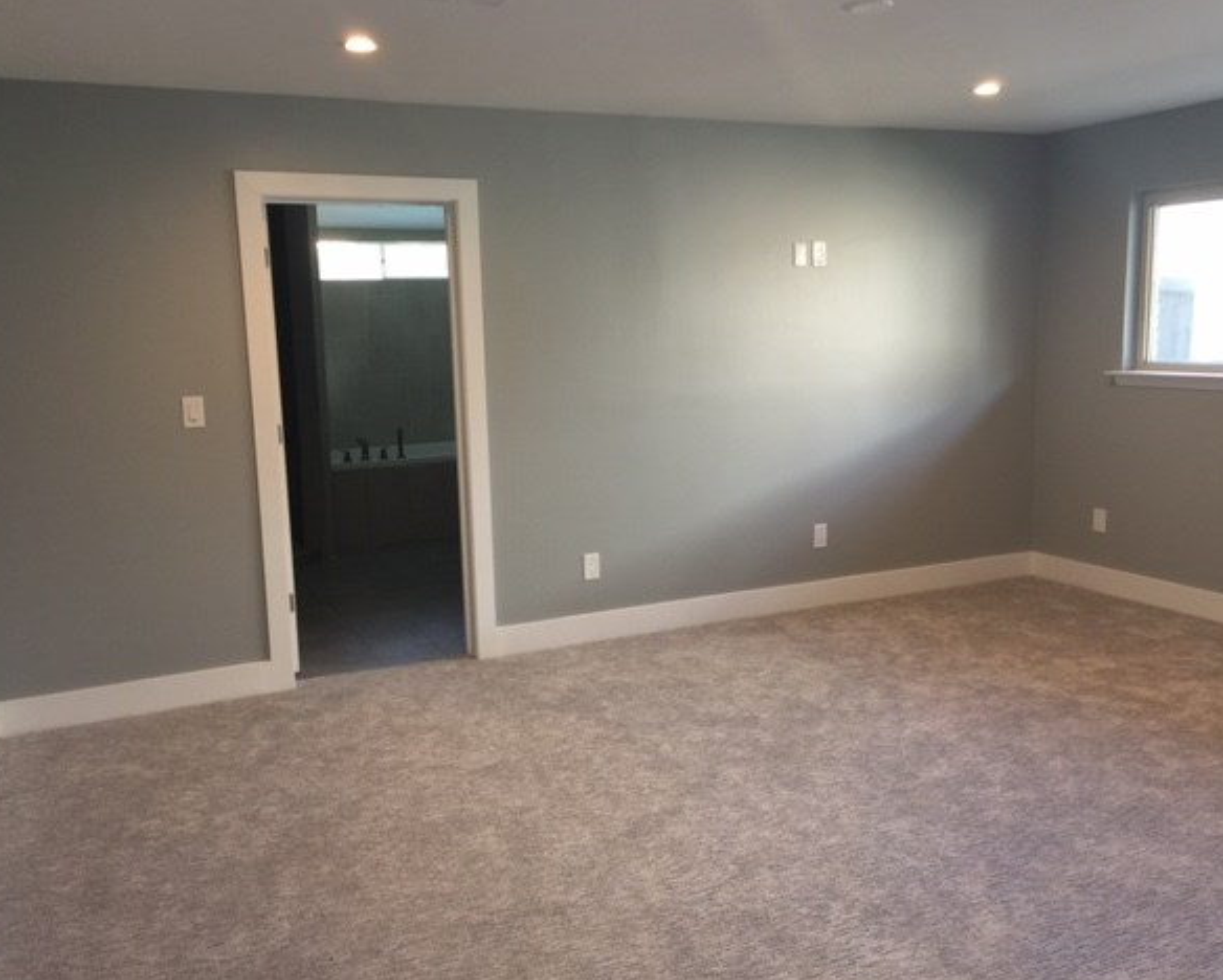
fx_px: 1123
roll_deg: +0.2
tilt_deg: -7.9
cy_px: 486
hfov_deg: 57.1
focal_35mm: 31
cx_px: 609
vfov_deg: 47.2
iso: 40
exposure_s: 1/15
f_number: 2.2
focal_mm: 4.15
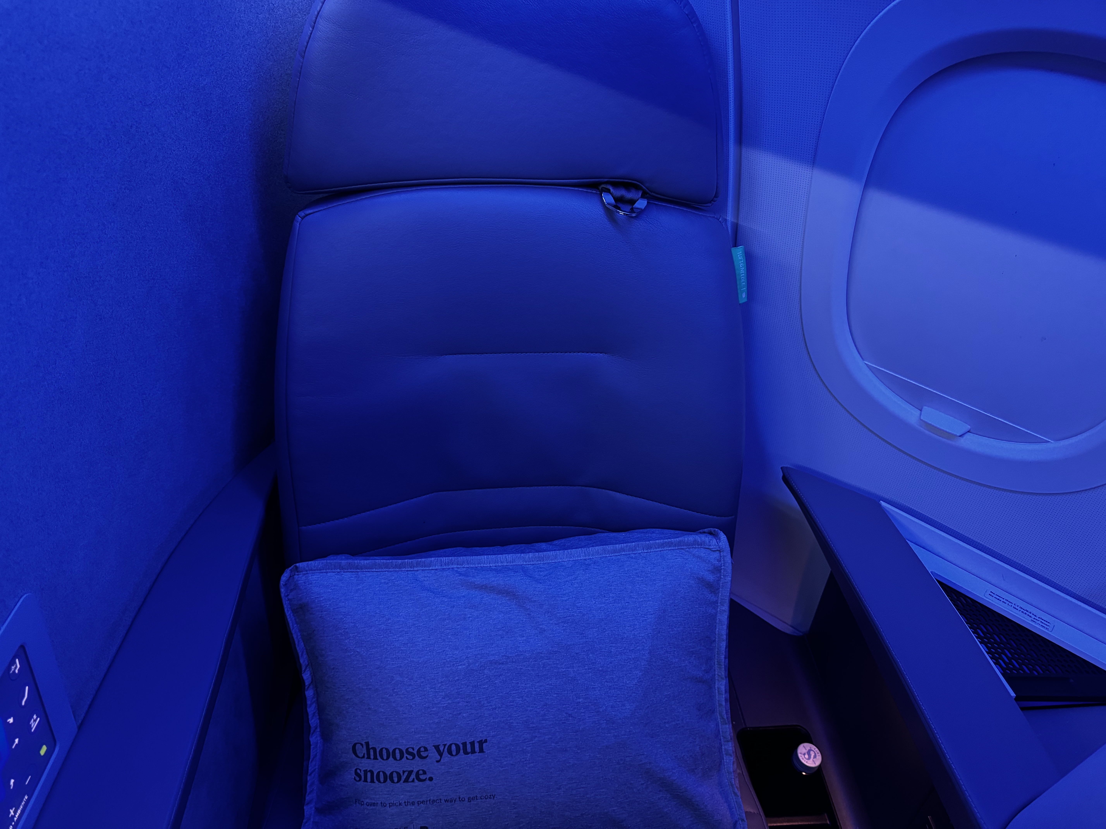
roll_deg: -4.0
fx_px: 767
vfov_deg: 56.8
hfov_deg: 71.6
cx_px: 553
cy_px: 414
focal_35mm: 24
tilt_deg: -38.3
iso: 800
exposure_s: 1/41
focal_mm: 6.76
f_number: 1.78
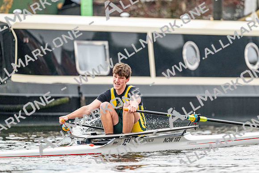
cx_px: 129
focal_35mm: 402
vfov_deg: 3.4
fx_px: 2893
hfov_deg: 5.1
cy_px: 86
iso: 4500
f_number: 4.5
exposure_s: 1/2500
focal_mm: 400
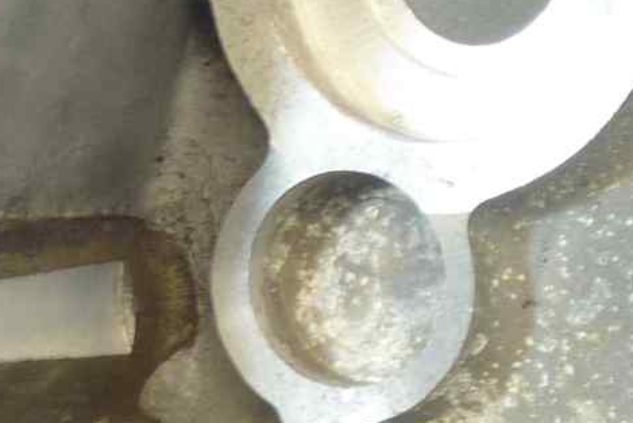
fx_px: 2497
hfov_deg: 14.0
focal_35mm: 142
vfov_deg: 9.7
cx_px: 760
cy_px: 253
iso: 80
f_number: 3.3
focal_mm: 4.1
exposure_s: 1/15
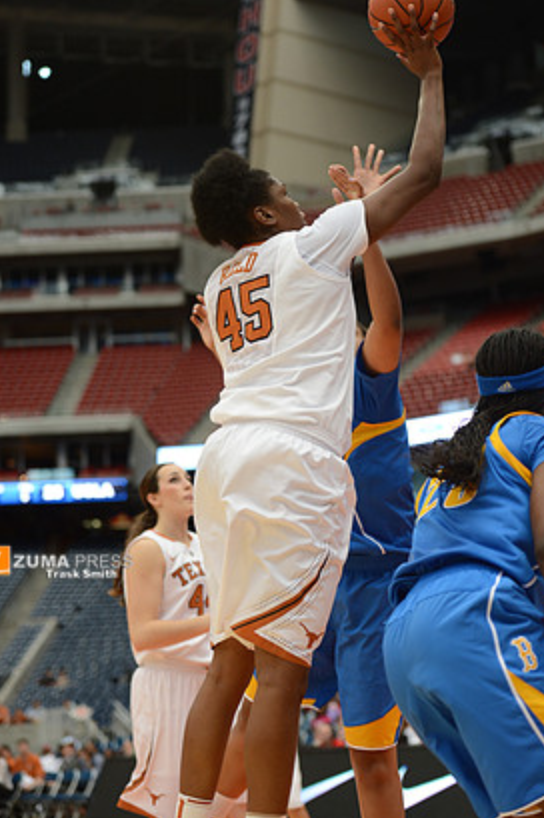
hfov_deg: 17.7
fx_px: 1748
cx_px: 281
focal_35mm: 77
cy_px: 386
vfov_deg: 26.3
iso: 1000
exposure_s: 1/1250
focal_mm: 70
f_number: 2.8
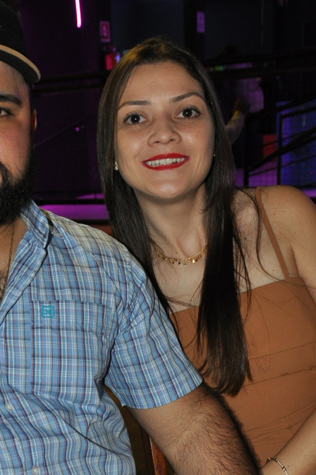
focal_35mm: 60
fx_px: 791
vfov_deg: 32.6
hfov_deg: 22.2
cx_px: 56
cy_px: 369
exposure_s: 1/60
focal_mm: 22
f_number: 4
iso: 800
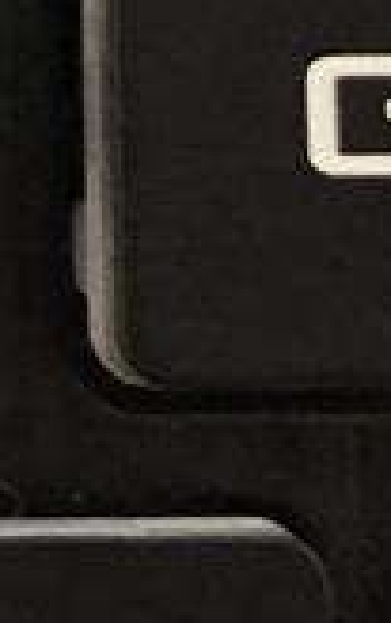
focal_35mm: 231
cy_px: -646
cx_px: -1591
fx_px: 3925
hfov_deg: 4.7
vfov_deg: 8.6
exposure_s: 1/4
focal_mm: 3.99
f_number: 1.8
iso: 100
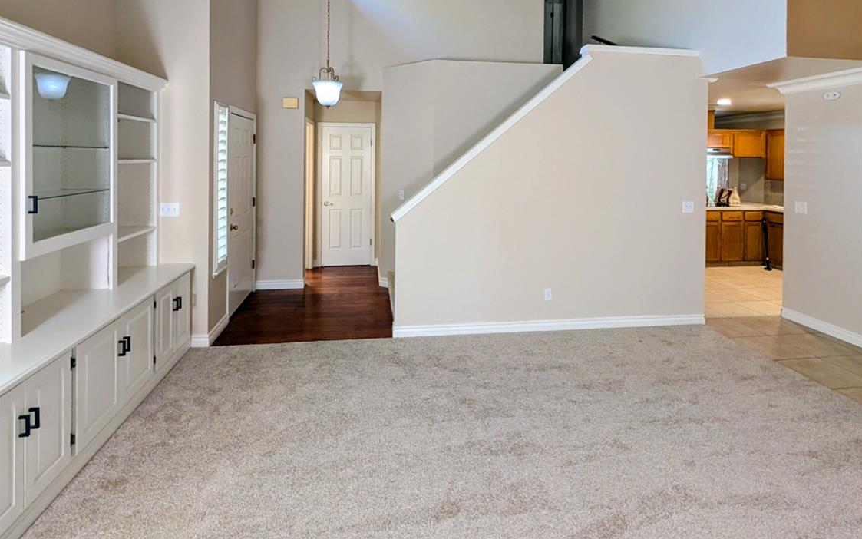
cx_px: 432
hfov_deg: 94.4
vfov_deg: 65.2
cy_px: 157
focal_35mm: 17
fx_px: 399
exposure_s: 1/120
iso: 421
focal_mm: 2.02
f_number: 1.7
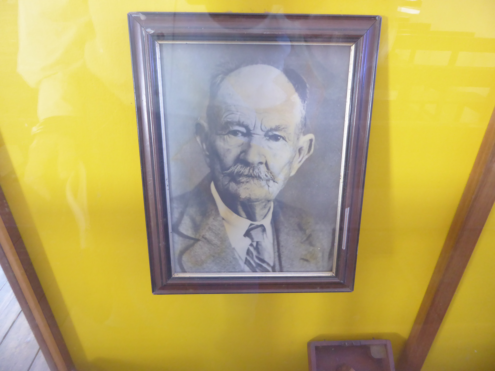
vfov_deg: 54.9
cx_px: 248
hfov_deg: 69.4
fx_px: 357
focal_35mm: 25
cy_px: 186
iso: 400
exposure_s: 1/15
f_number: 3.3
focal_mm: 4.3
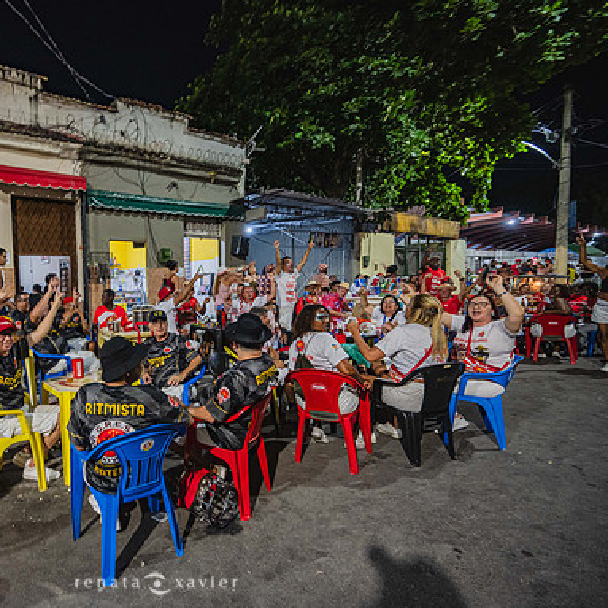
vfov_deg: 80.7
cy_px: 304
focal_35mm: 18
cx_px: 154
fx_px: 358
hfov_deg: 75.1
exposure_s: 1/40
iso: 800
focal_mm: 14
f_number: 4
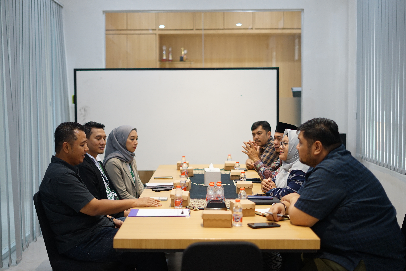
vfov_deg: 27.0
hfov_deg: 39.6
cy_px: 136
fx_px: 564
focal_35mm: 50
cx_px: 203
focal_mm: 50
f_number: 1.8
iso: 500
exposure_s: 1/100
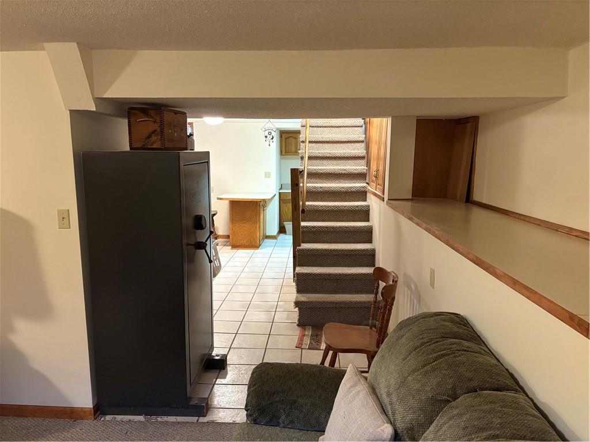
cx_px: 295
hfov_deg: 67.3
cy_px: 221
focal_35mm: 26
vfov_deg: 53.1
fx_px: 443
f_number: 1.6
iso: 500
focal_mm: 5.96
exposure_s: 1/40
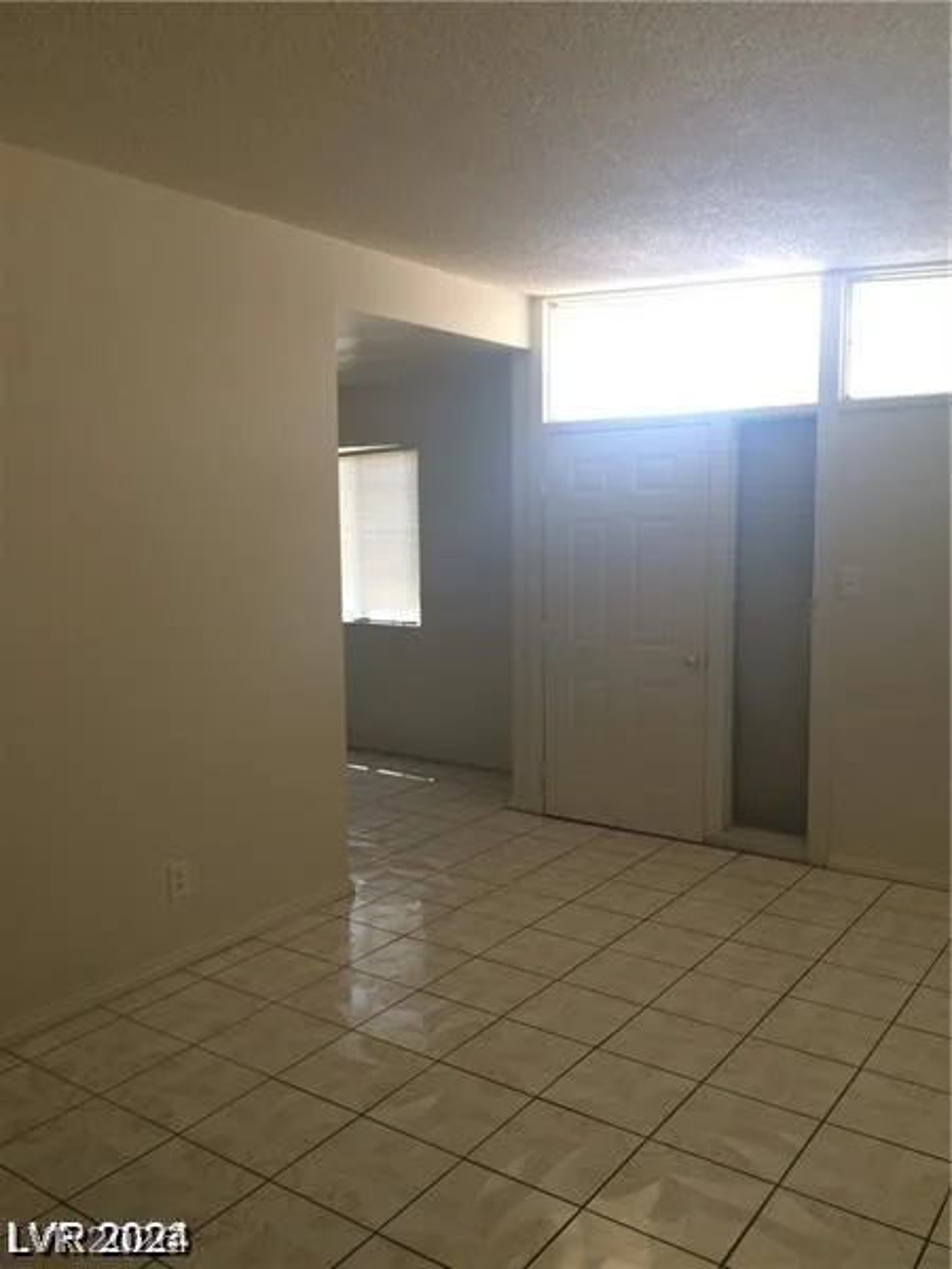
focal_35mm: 29
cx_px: 476
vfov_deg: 61.7
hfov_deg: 48.2
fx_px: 1063
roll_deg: +2.1
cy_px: 634
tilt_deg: -6.9
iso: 32
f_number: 2.2
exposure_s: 1/60
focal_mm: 4.15
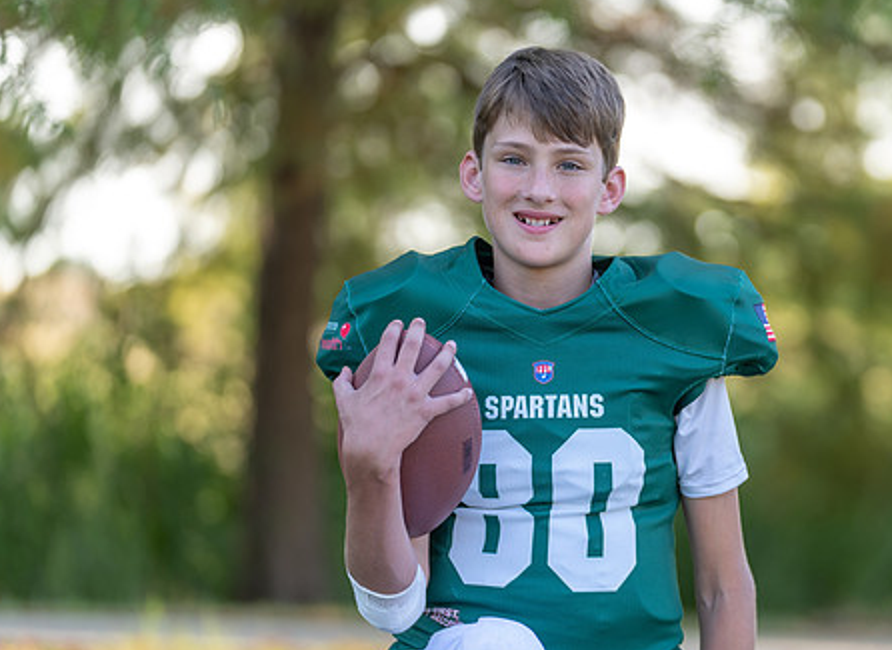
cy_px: 371
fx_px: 4999
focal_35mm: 196
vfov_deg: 7.4
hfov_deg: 10.2
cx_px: 602
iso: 200
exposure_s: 1/320
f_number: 2.8
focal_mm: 136
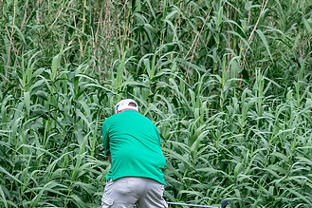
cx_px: 136
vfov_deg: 2.1
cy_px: 105
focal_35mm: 662
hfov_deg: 3.1
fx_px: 5734
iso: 1250
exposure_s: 1/2000
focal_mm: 250
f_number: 5.6
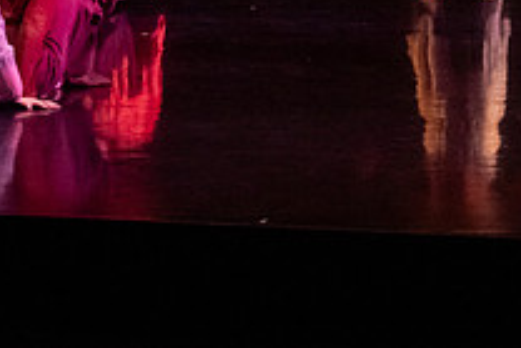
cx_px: 460
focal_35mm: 196
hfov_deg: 10.4
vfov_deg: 6.9
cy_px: -131
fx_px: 2838
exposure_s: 1/400
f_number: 4
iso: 4000
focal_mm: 56
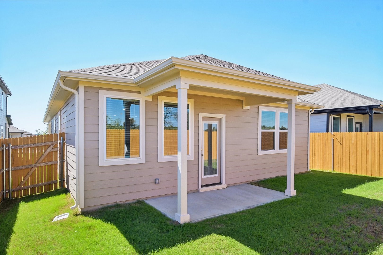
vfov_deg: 59.5
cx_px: 192
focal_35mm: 21
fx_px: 223
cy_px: 128
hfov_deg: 81.2
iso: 400
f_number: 8
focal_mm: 14
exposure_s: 1/400
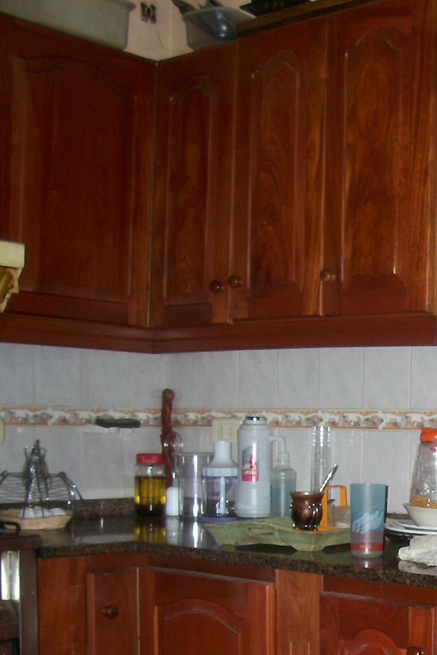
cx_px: 418
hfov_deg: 20.4
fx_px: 1183
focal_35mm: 65
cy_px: 547
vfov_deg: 30.0
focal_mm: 5.6
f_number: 2.7
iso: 80
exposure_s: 1/64
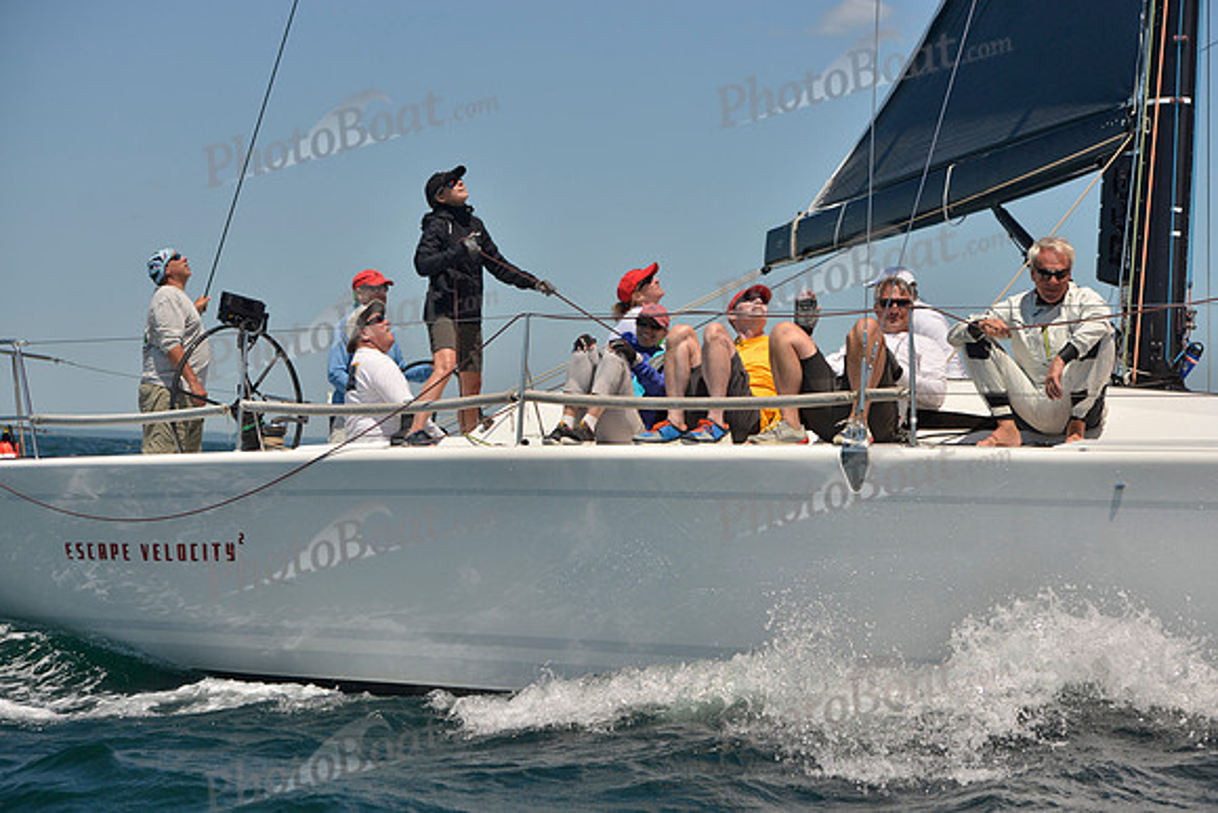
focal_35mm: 90
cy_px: 406
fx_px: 3046
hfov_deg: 22.6
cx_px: 609
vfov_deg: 15.2
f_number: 5.6
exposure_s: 1/1250
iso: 280
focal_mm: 90
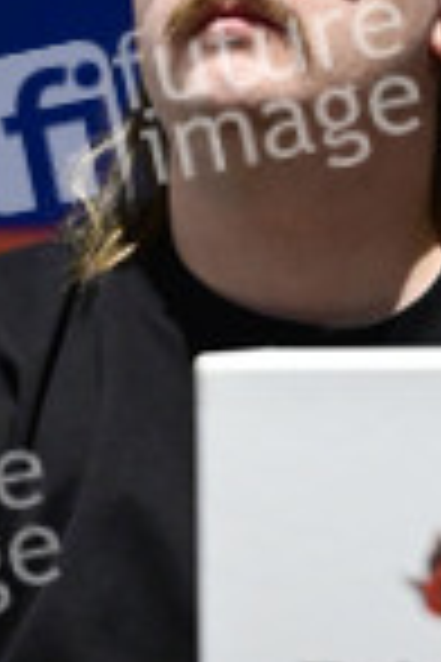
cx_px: 320
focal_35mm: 545
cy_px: 333
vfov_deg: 3.8
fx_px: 10014
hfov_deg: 2.5
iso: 6400
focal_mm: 200
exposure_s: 1/250
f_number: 2.8
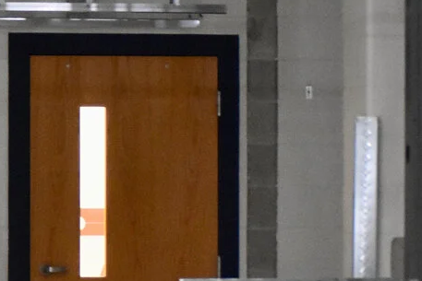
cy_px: 144
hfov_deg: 7.0
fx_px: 3386
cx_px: -315
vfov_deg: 4.8
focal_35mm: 289
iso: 5000
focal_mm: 55
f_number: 4
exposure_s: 1/60
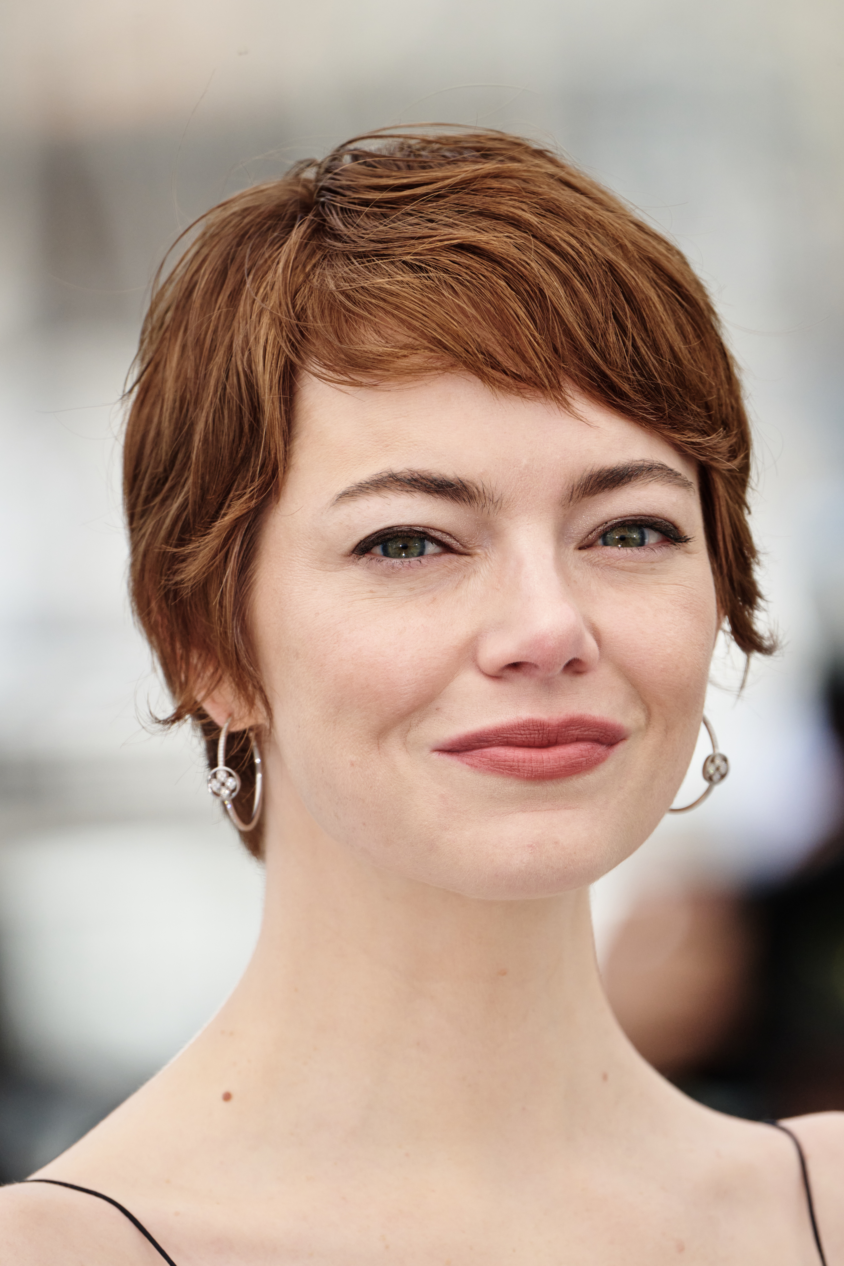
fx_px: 21098
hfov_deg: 2.3
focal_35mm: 600
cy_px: 633
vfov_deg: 3.4
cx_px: 422
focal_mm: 600
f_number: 6.3
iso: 1250
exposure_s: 1/2500
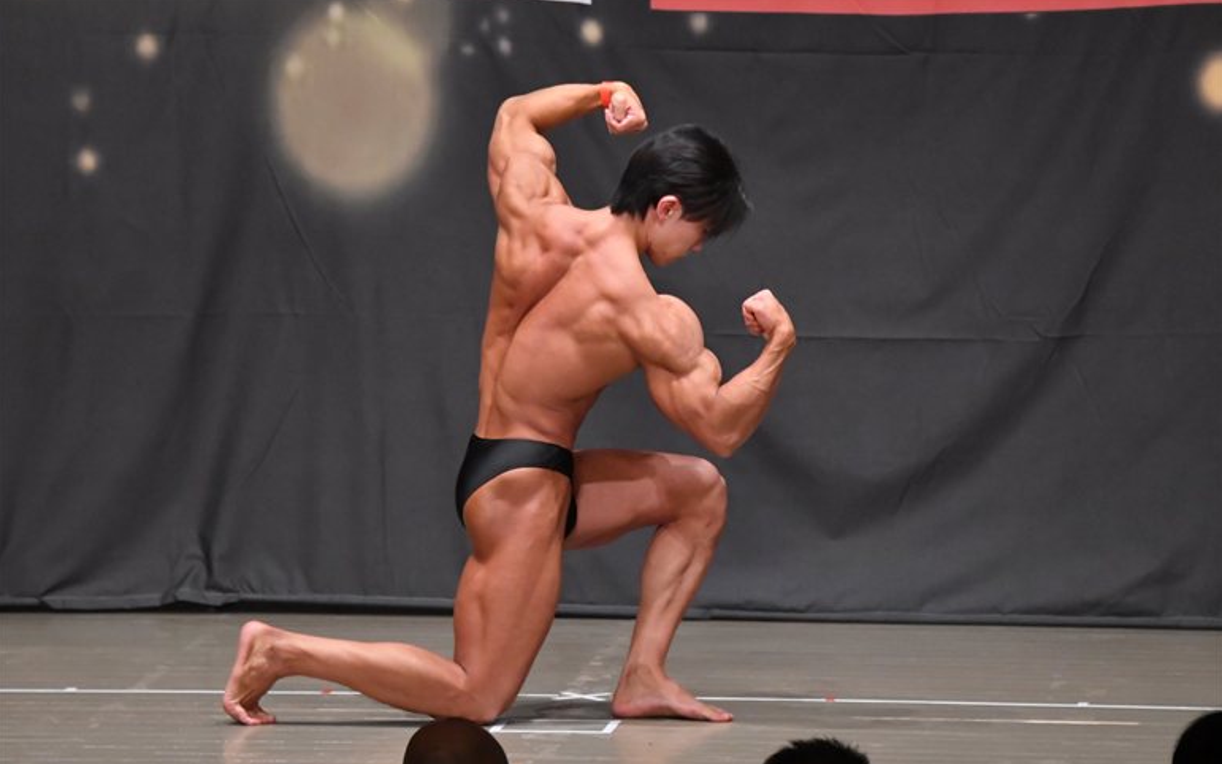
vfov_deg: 4.5
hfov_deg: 7.2
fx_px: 9725
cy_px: 401
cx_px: 611
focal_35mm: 292
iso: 6400
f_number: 5.6
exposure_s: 1/400
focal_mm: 190
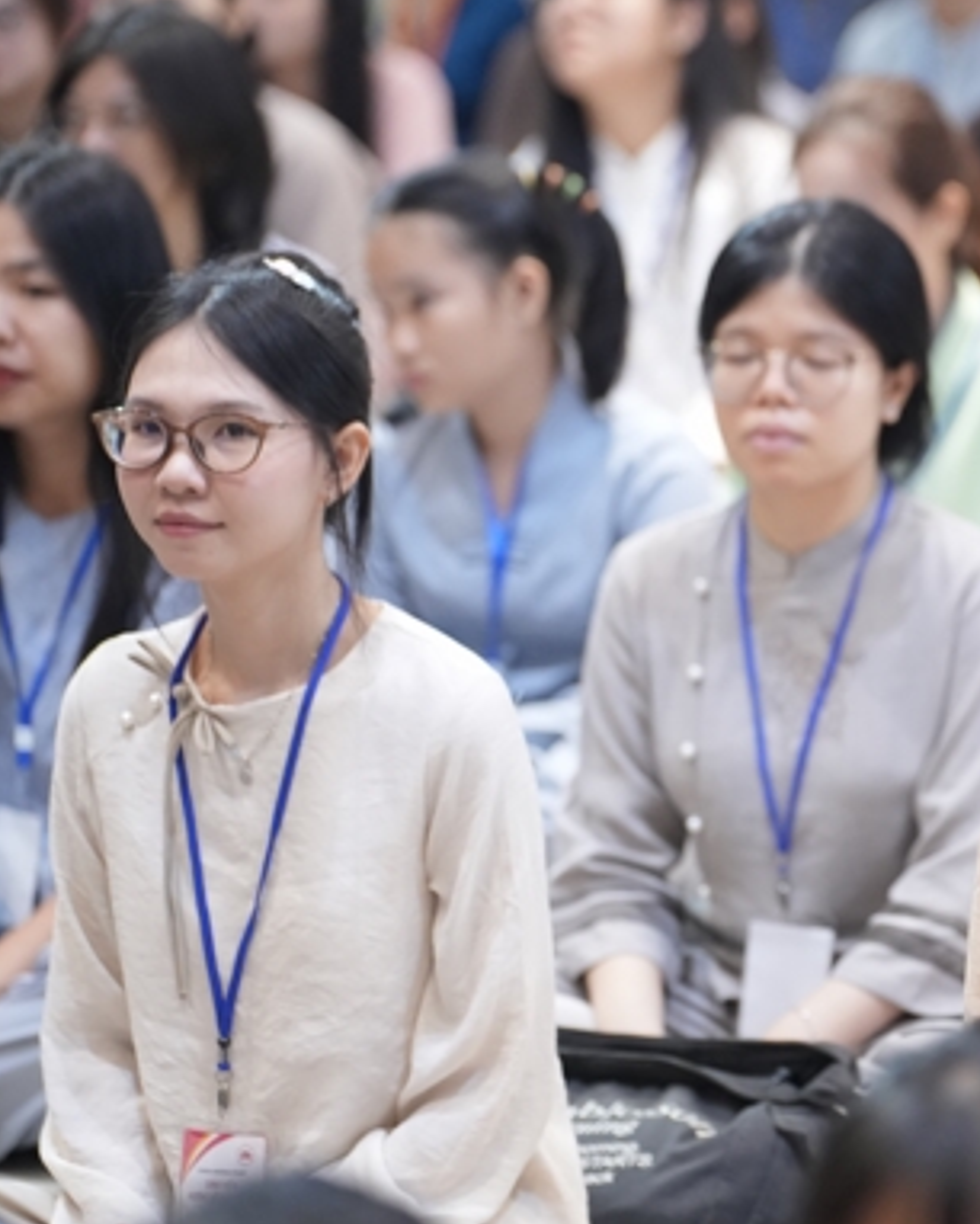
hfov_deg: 8.1
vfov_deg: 10.2
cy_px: 566
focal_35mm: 190
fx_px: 6883
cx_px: 871
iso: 4000
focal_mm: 119
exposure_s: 1/200
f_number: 2.8
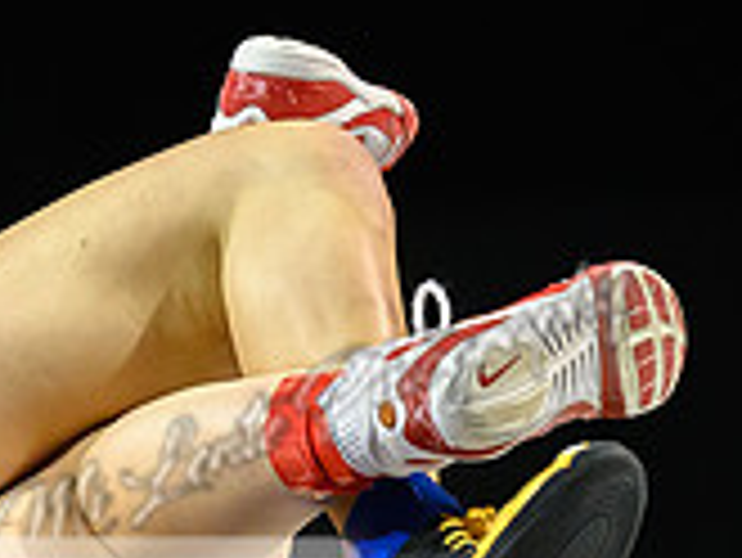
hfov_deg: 2.9
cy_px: 814
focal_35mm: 680
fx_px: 14587
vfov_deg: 2.2
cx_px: -664
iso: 5000
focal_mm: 145
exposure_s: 1/800
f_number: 2.8
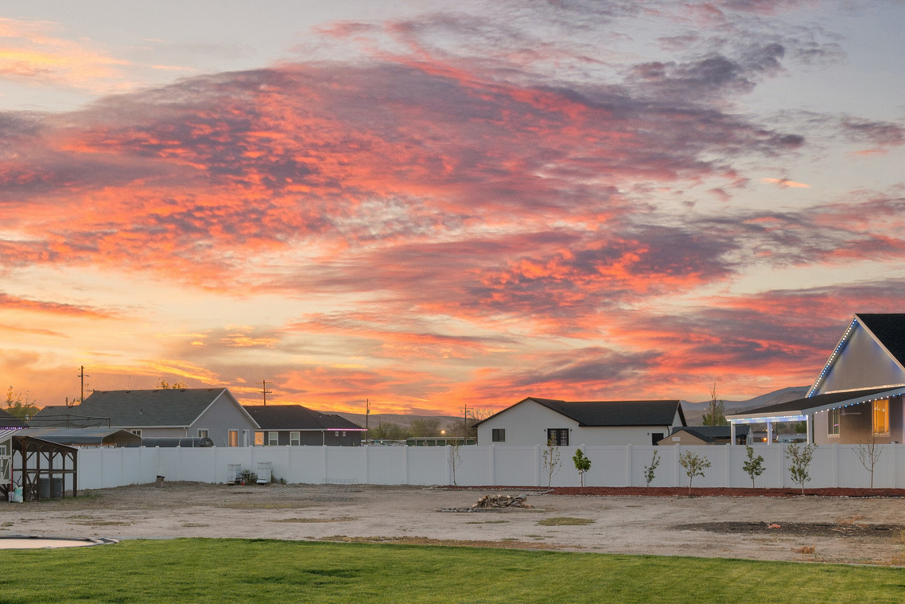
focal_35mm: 54
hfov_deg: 35.3
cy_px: 412
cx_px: 145
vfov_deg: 24.9
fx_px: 1358
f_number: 7.1
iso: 250
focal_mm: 30
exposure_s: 1.6
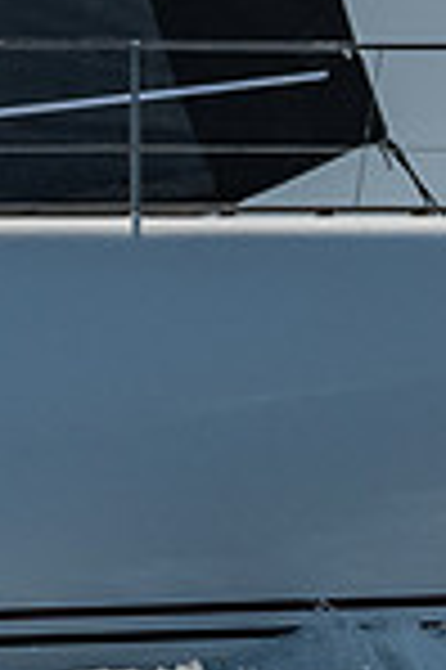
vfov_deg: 1.0
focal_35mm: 2147
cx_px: 344
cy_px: -707
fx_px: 39988
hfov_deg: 0.6
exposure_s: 1/1250
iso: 320
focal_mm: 200
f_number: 8
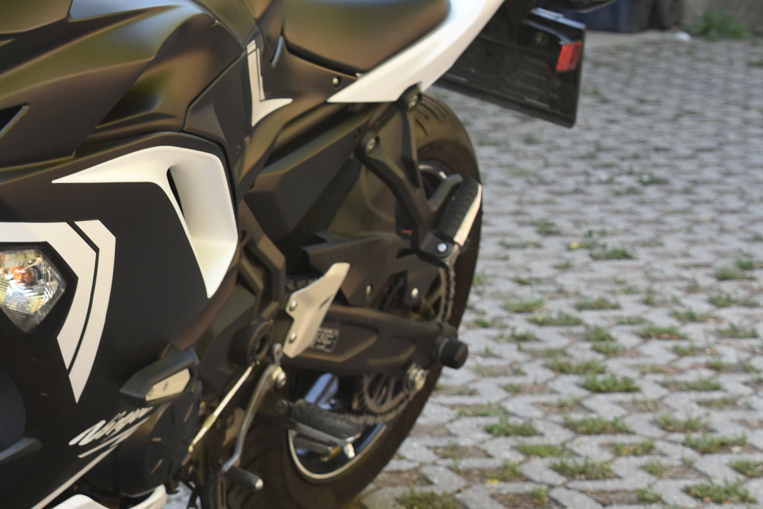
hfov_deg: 15.4
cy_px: 237
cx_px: -21
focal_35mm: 130
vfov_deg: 10.5
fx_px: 2760
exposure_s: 1/125
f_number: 5.6
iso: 400
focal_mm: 35
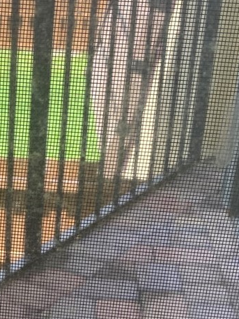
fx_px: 837
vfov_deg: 21.0
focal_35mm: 91
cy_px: 295
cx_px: -43
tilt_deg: -26.2
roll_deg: +0.3
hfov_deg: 15.7
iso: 32
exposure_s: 1/208
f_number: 1.8
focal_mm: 4.25
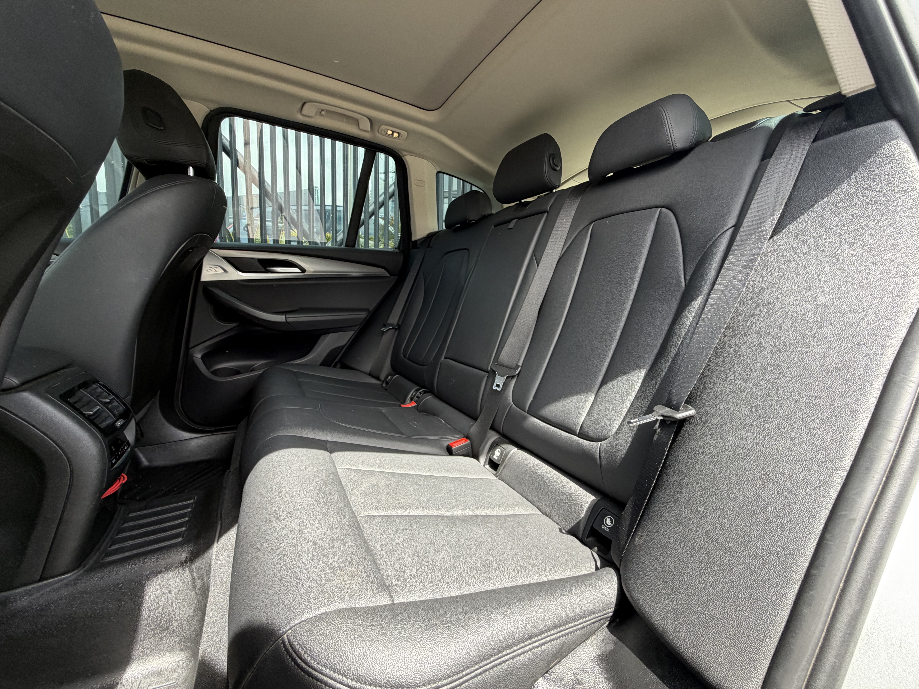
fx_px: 372
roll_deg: -1.7
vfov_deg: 85.7
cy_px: 344
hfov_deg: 102.1
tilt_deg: -8.1
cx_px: 460
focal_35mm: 14
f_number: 2.2
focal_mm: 2.22
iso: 64
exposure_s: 1/121
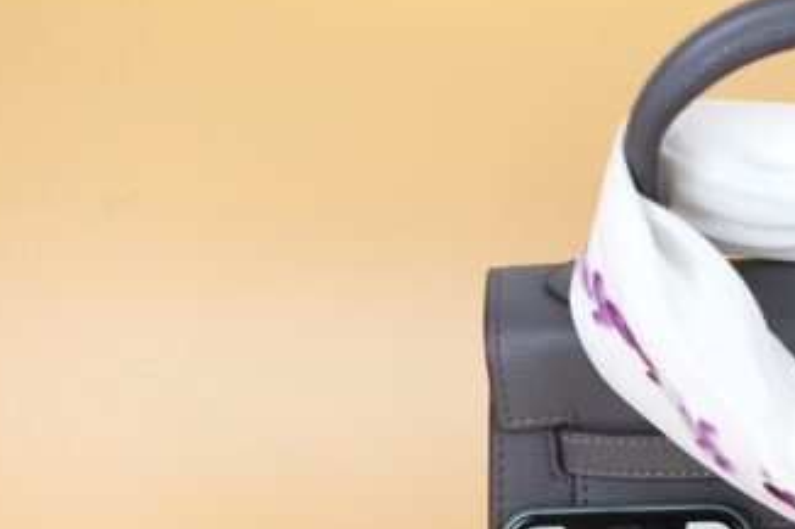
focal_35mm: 110
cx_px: 978
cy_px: 801
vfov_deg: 11.9
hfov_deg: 17.6
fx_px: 2428
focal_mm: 35
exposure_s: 1/400
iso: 400
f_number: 3.5
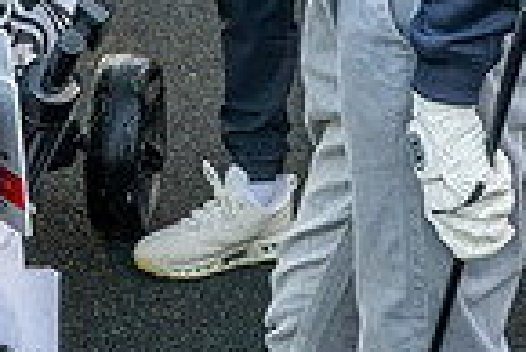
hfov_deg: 13.0
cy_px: -389
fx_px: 2311
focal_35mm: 158
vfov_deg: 8.2
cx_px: 142
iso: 500
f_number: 8
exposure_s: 1/200
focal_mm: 36
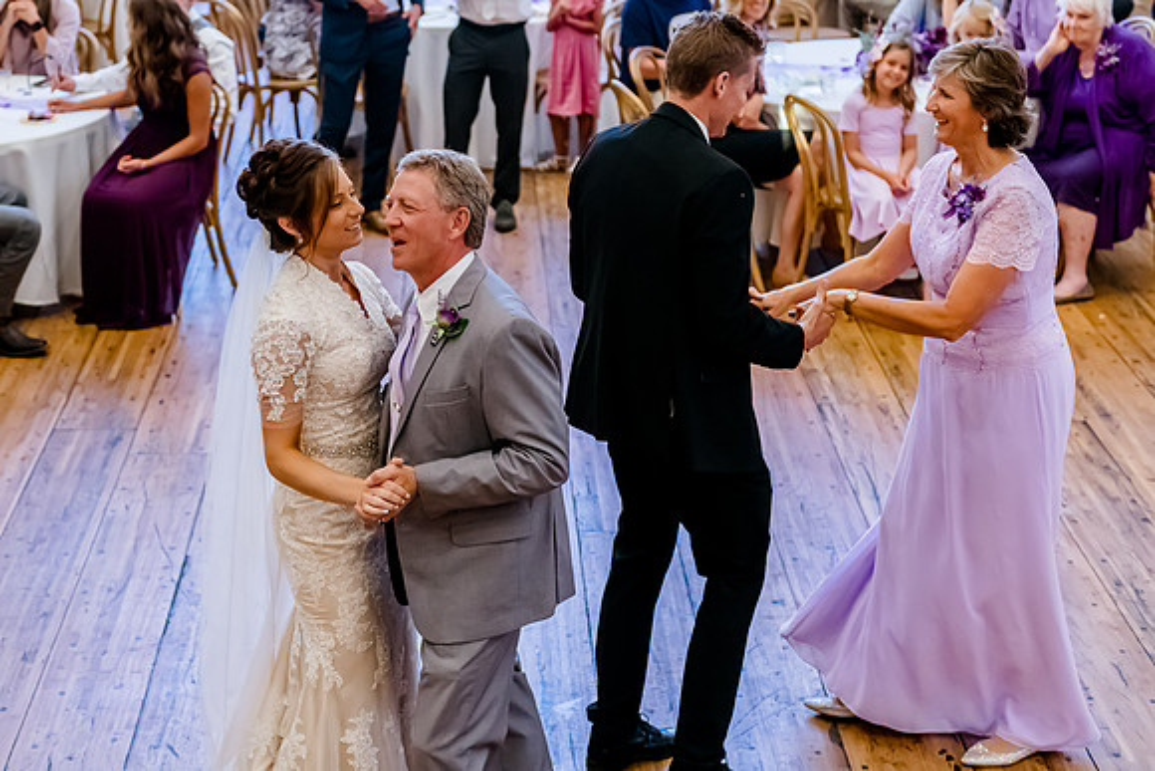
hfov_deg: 27.7
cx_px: 411
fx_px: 2333
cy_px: 275
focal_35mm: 73
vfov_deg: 18.7
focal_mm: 56
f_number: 3.2
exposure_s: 1/640
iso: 3200
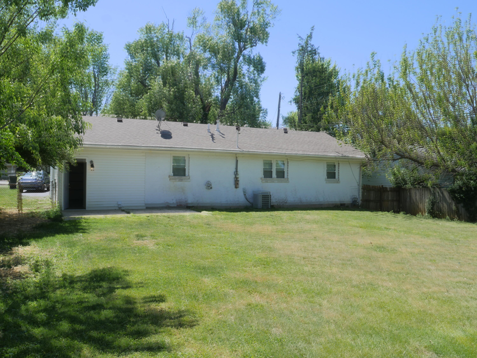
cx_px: 238
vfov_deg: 46.8
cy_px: 179
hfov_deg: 60.0
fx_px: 413
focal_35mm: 30
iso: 200
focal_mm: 15
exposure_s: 1/60
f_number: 16
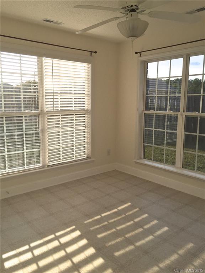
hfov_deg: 48.2
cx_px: 102
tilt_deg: -7.9
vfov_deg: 61.7
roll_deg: -1.3
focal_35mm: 29
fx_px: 229
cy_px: 136
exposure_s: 1/942
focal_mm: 4.15
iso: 32
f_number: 2.2
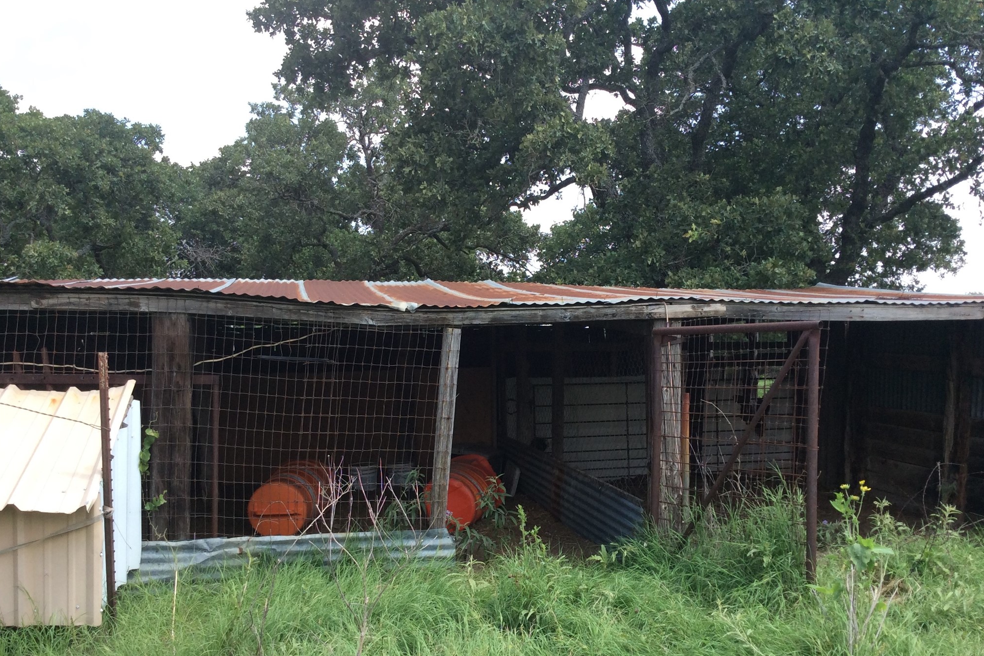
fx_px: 929
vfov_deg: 38.8
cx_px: 501
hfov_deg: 55.8
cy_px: 375
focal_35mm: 34
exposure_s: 1/534
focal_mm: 3.3
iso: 32
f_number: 2.4
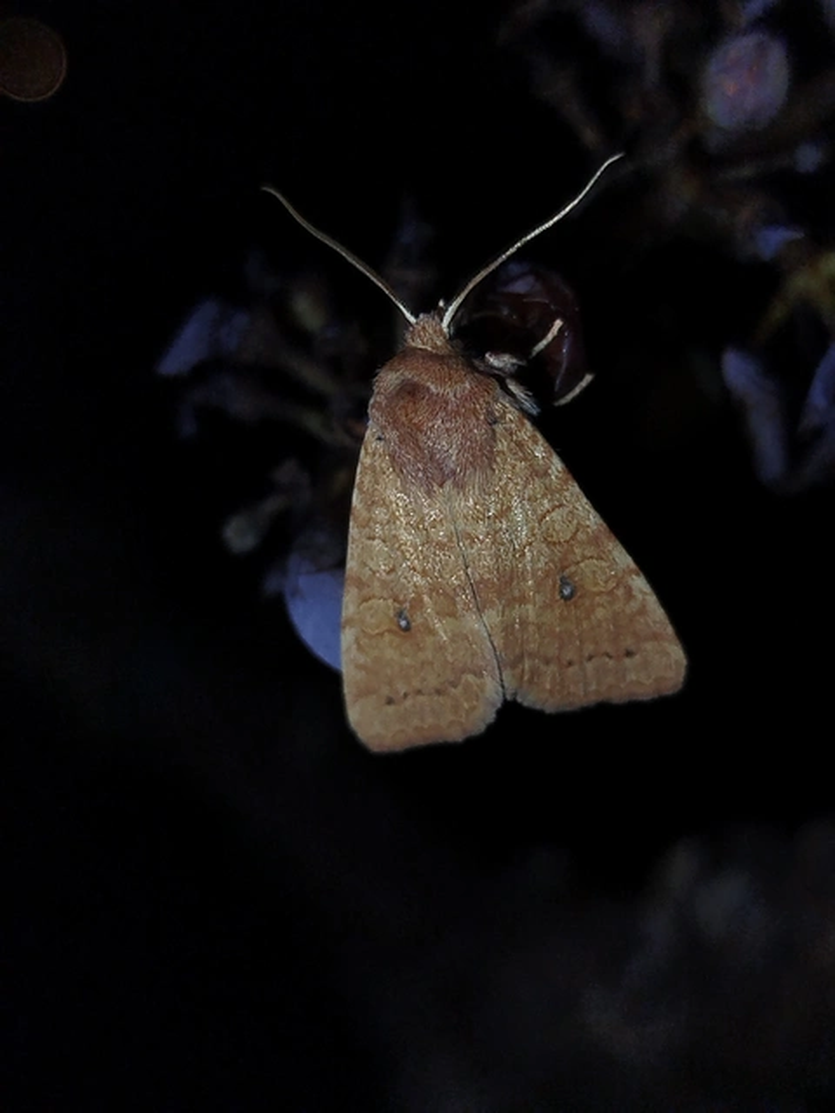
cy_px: 556
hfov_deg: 22.6
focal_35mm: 65
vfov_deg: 29.8
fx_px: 2091
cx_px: 418
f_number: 1.7
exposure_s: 1/100
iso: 80
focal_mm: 5.31
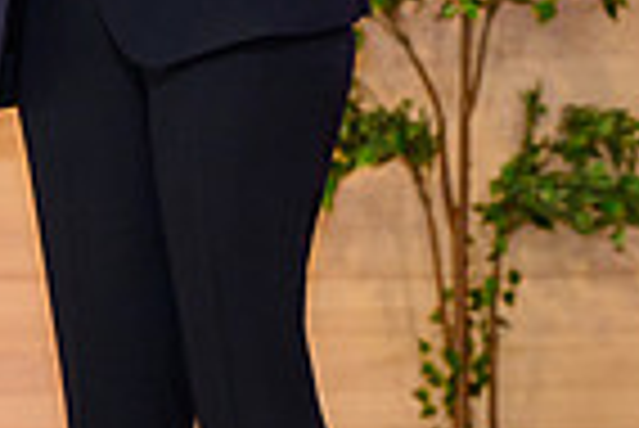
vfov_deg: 2.8
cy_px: -151
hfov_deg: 4.2
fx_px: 8795
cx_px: -74
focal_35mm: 495
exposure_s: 1/200
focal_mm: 105
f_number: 5
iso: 2000
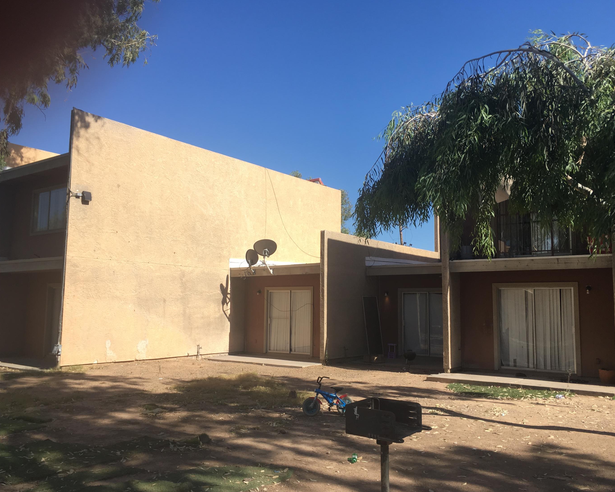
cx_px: 306
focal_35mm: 31
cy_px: 248
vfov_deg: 47.1
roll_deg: -1.0
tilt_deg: +3.0
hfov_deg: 57.2
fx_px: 564
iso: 25
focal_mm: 4.15
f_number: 2.2
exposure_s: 1/1054
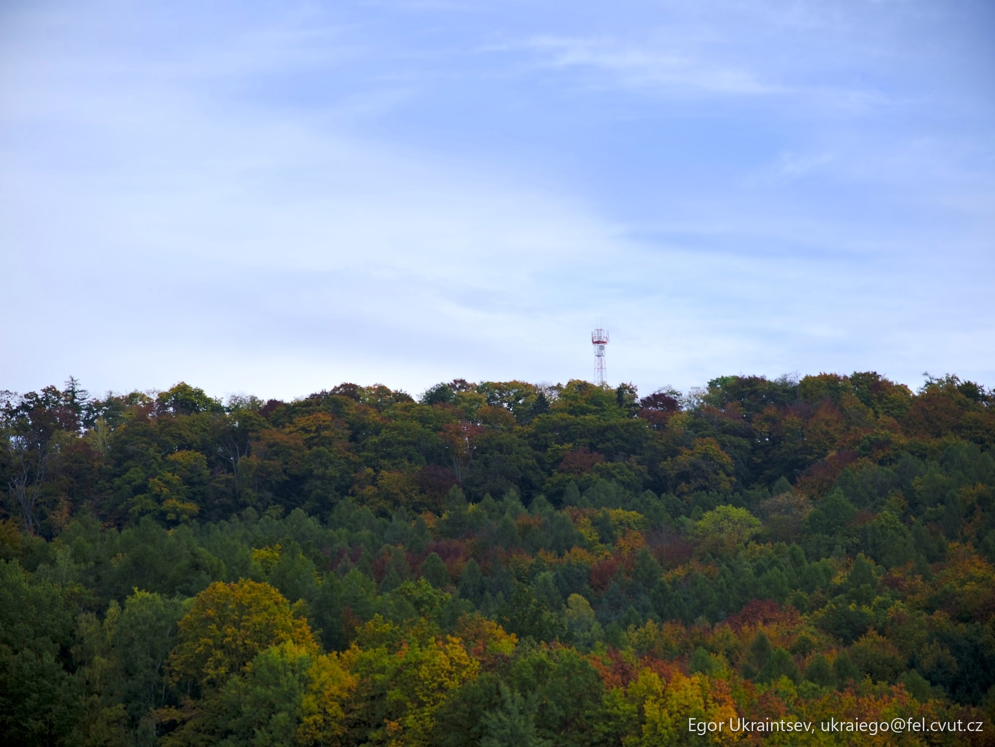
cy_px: 374
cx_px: 498
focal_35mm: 158
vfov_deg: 9.4
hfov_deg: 12.5
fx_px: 4542
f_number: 4
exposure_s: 1/320
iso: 100
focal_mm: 200
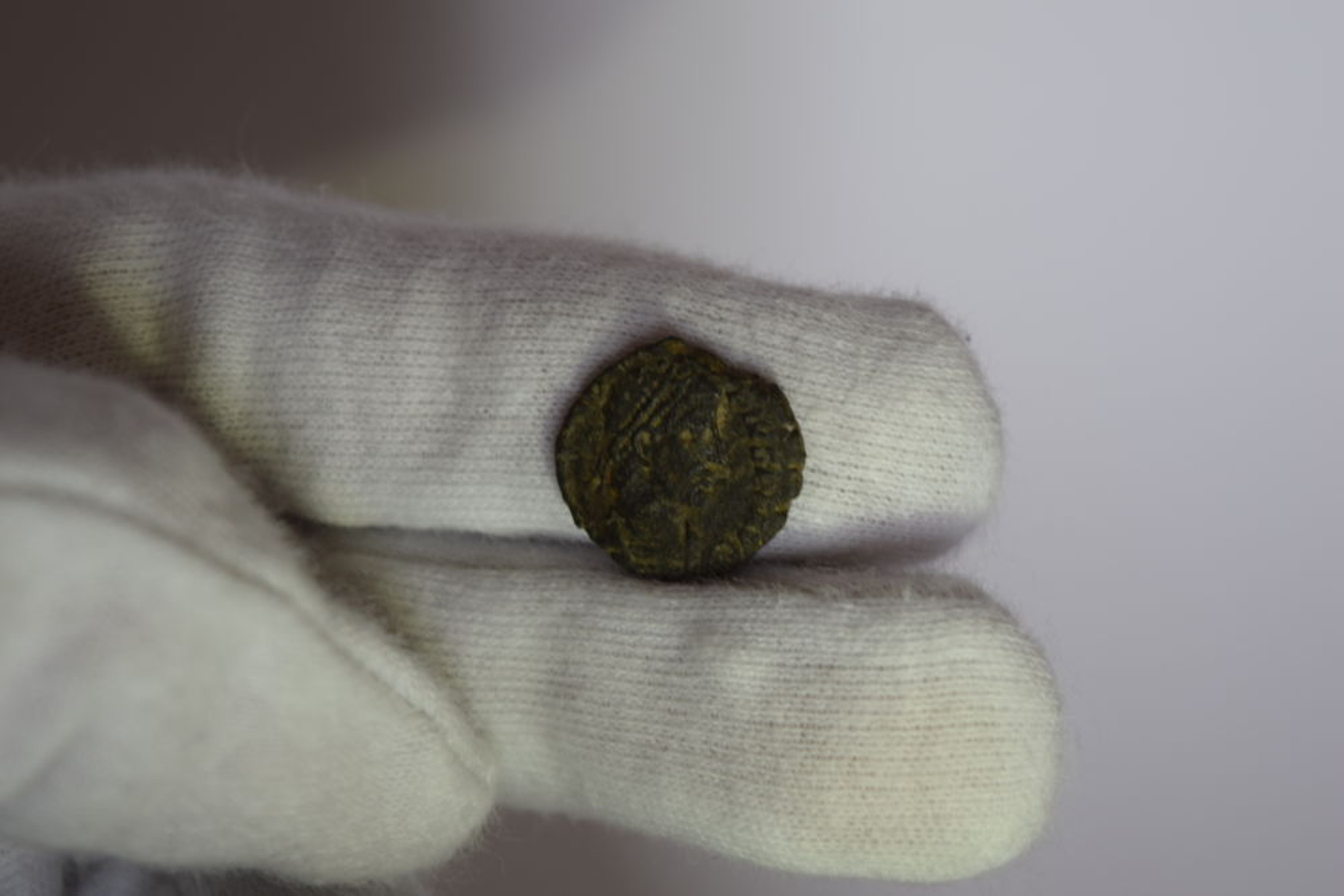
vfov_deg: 16.6
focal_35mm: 82
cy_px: 448
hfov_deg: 24.6
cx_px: 672
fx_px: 3080
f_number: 5.6
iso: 100
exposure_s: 1/50
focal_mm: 55
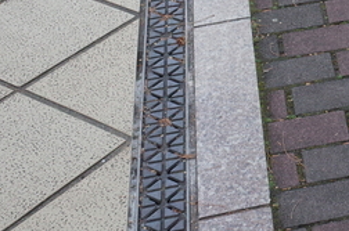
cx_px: 558
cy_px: -102
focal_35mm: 114
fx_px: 1103
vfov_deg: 11.5
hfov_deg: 16.1
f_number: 7.1
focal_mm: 18.3
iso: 800
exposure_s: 1/640
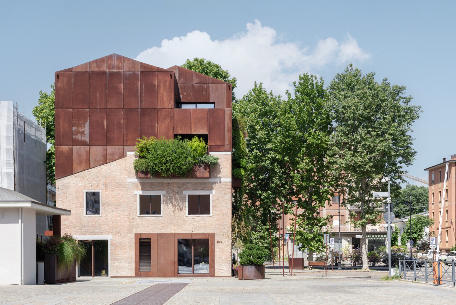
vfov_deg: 27.0
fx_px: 634
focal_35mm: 50
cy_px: 152
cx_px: 228
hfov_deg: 39.6
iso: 100
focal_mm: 50
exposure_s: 1/160
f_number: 10
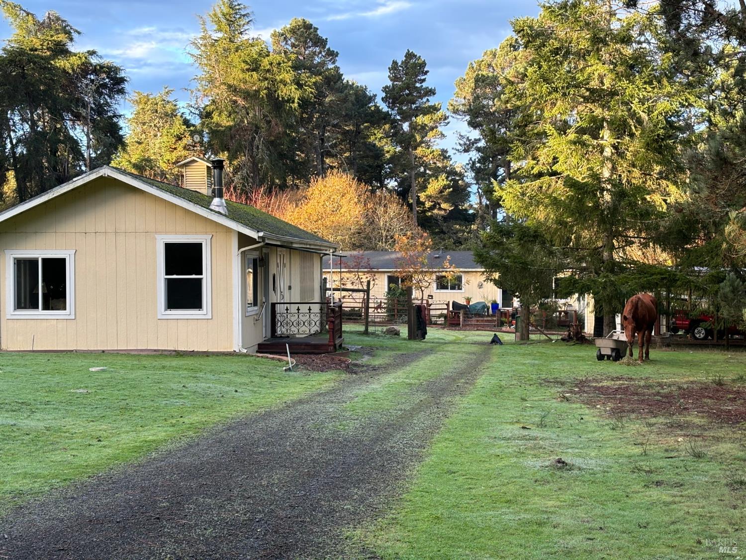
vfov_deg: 28.0
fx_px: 1121
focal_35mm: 52
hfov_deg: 36.8
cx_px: 373
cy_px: 280
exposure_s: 1/121
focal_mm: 5.96
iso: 50
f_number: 1.6
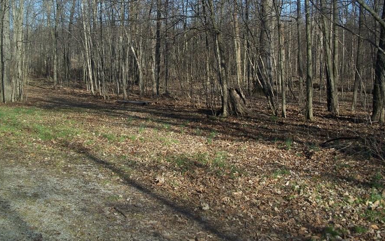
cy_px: 82
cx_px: 180
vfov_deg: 28.4
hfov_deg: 44.3
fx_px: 472
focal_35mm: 45
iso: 64
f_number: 2.8
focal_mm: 7.8
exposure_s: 1/800
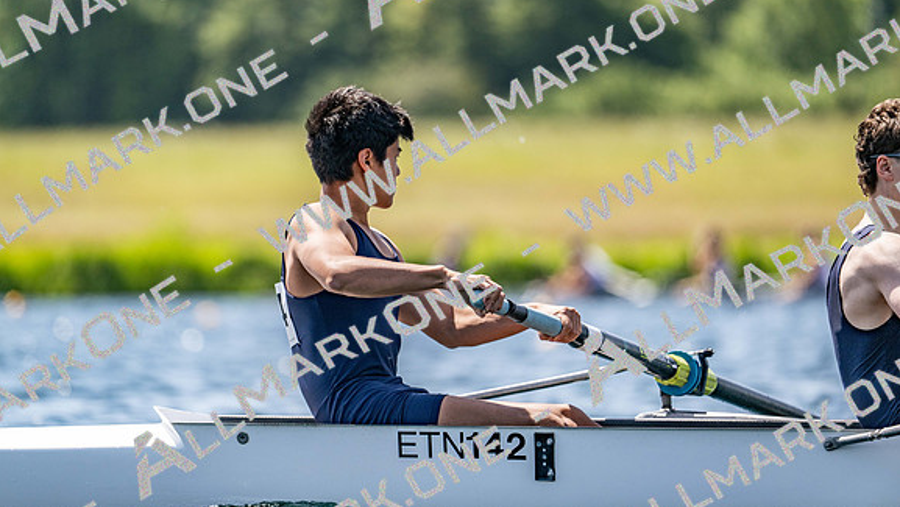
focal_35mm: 421
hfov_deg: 5.1
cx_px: 451
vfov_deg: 2.9
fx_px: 10050
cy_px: 258
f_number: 4.5
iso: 320
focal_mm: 400
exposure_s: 1/2500
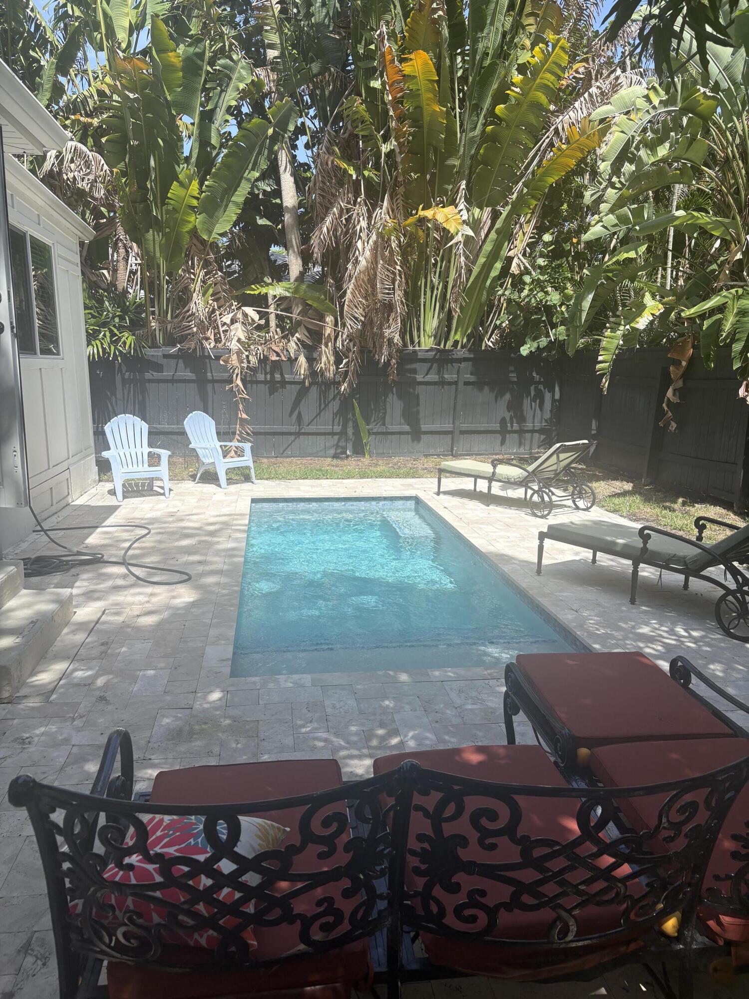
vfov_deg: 67.3
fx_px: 750
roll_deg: +0.3
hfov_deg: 53.1
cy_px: 500
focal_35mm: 26
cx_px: 374
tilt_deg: -9.1
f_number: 1.6
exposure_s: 1/1517
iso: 50
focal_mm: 5.96
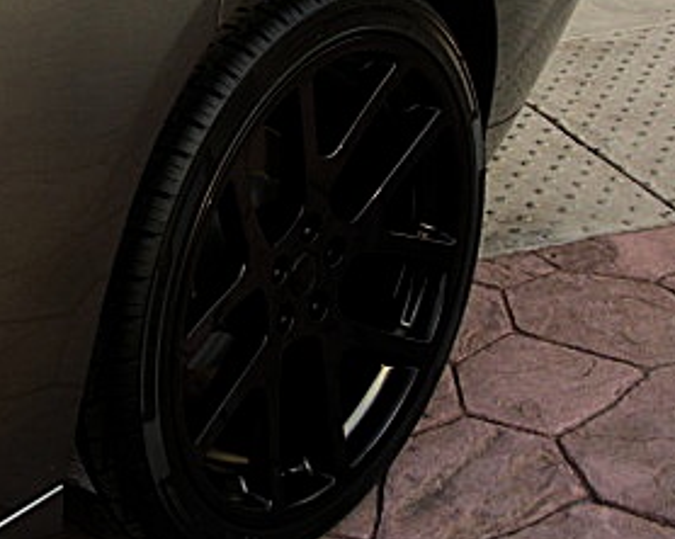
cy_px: 87
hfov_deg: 23.1
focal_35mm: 81
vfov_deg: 18.7
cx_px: 109
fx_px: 1617
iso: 50
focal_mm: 6.3
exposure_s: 1/125
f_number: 2.8
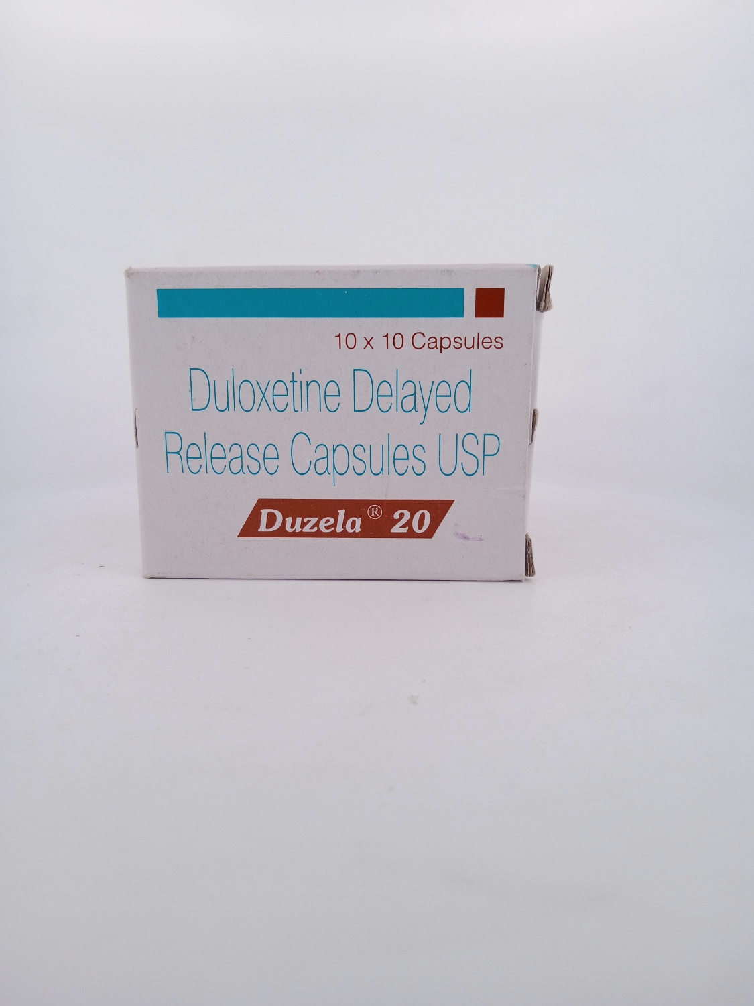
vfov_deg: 63.4
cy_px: 503
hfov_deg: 49.7
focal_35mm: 28
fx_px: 813
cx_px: 377
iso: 100
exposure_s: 1/129
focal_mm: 3.43
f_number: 2.2
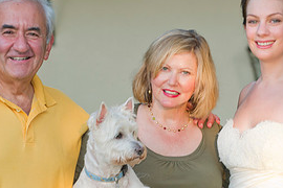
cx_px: 157
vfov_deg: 4.3
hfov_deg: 6.4
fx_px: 2531
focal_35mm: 322
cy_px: 148
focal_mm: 150
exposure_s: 1/80
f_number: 4.5
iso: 400
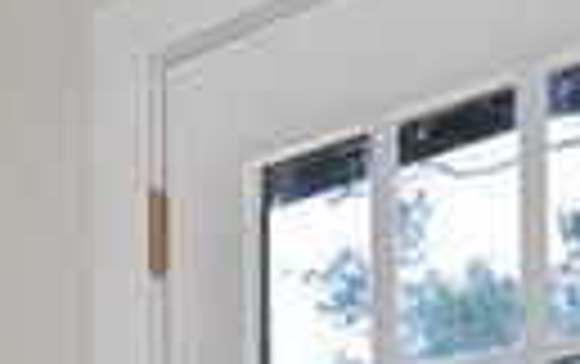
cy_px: 728
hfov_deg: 20.0
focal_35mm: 97
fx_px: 1535
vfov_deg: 12.0
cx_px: -121
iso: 640
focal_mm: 12
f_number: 9
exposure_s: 1/10
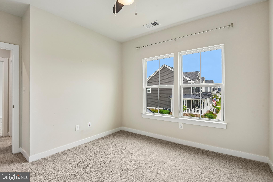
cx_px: 136
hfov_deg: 96.7
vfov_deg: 73.7
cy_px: 91
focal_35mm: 16
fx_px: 121
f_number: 8
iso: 400
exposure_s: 1/30
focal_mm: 16
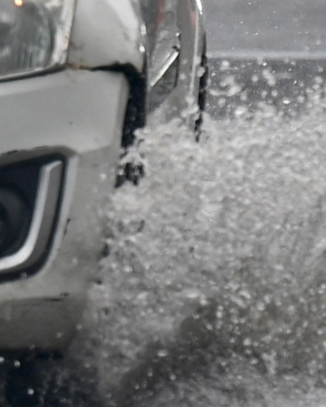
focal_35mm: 1871
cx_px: 936
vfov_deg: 1.0
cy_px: 22
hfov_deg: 0.8
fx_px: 22571
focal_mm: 200
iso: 200
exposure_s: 1/640
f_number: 4
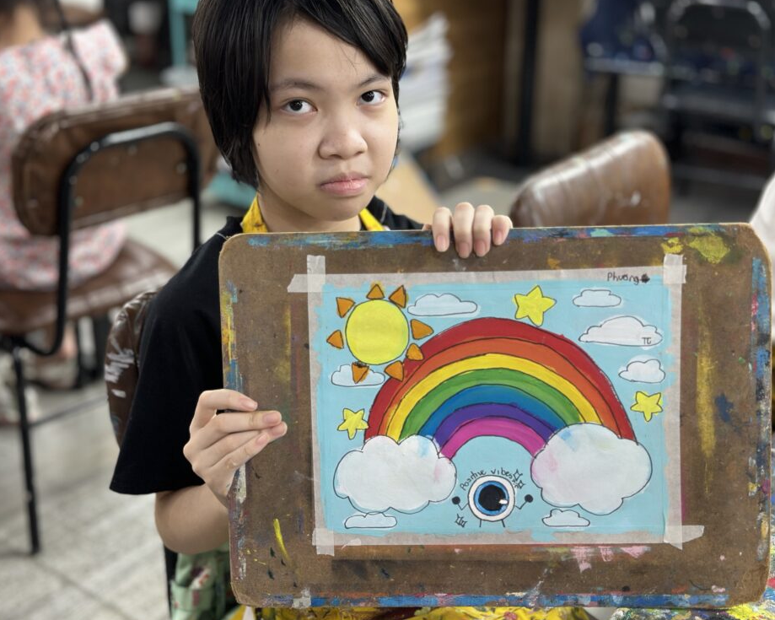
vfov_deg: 29.7
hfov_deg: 36.7
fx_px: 1170
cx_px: 405
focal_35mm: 51
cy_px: 310
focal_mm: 6.86
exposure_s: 1/50
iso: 125
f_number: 1.78
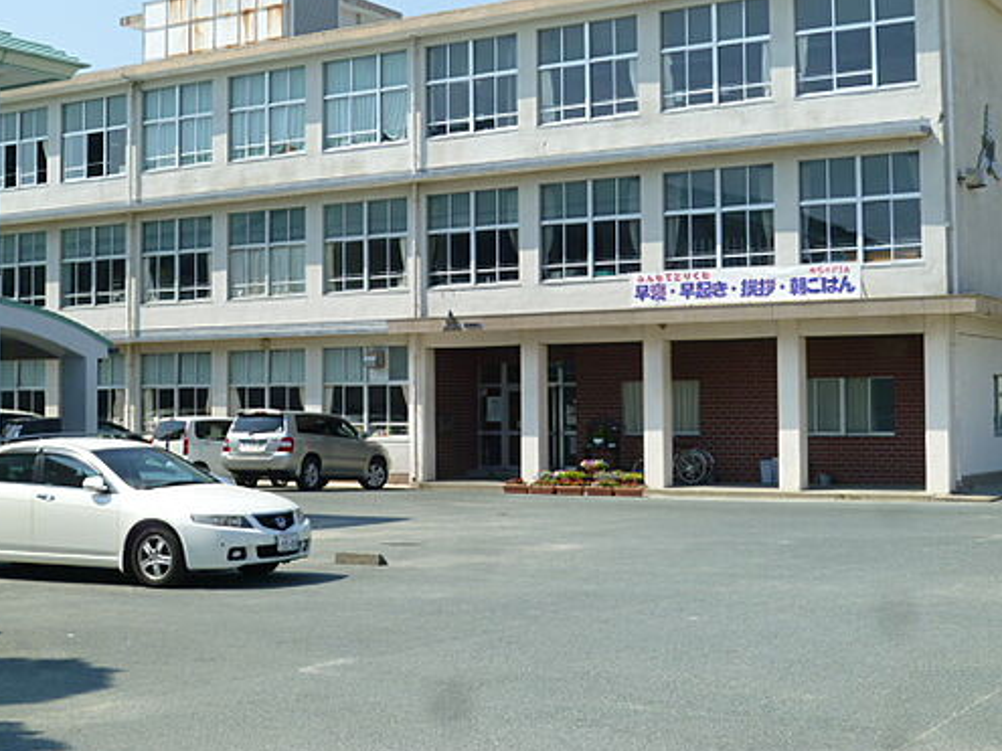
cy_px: 310
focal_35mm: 57
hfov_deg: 33.7
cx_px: 413
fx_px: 1650
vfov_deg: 25.6
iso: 80
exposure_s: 1/500
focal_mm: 8.3
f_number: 4.5
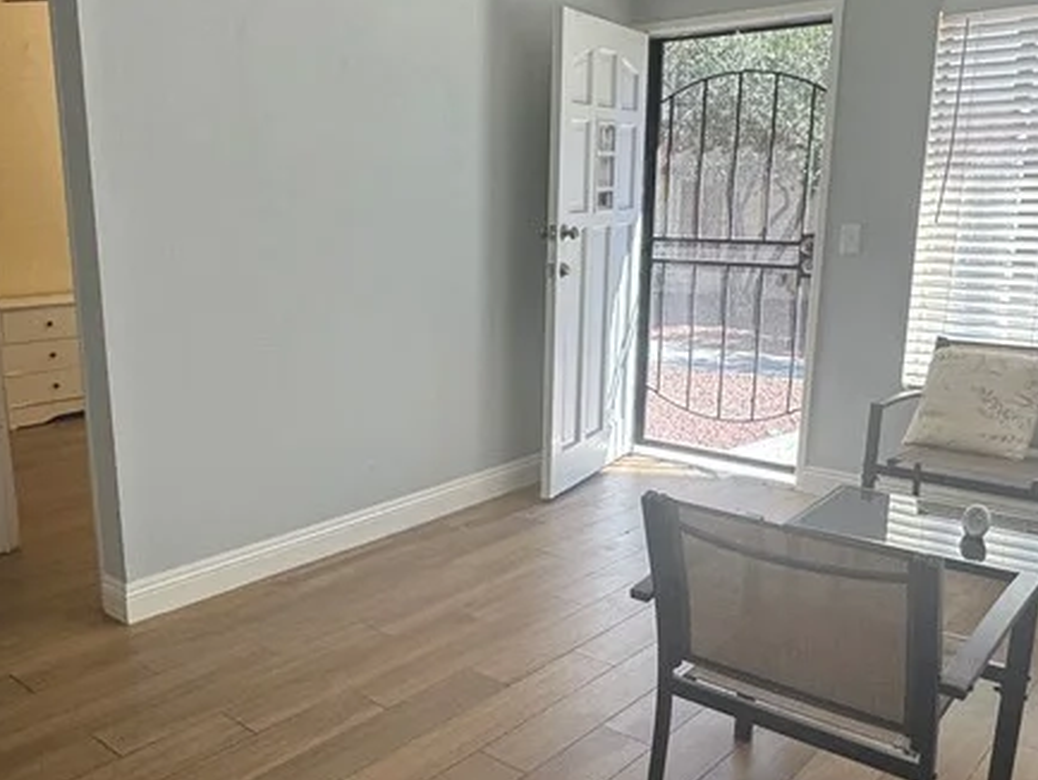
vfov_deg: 42.9
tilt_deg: -8.8
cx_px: 450
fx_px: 990
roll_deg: +1.1
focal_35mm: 33
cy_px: 428
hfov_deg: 55.1
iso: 80
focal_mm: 2.22
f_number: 2.2
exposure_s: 1/99
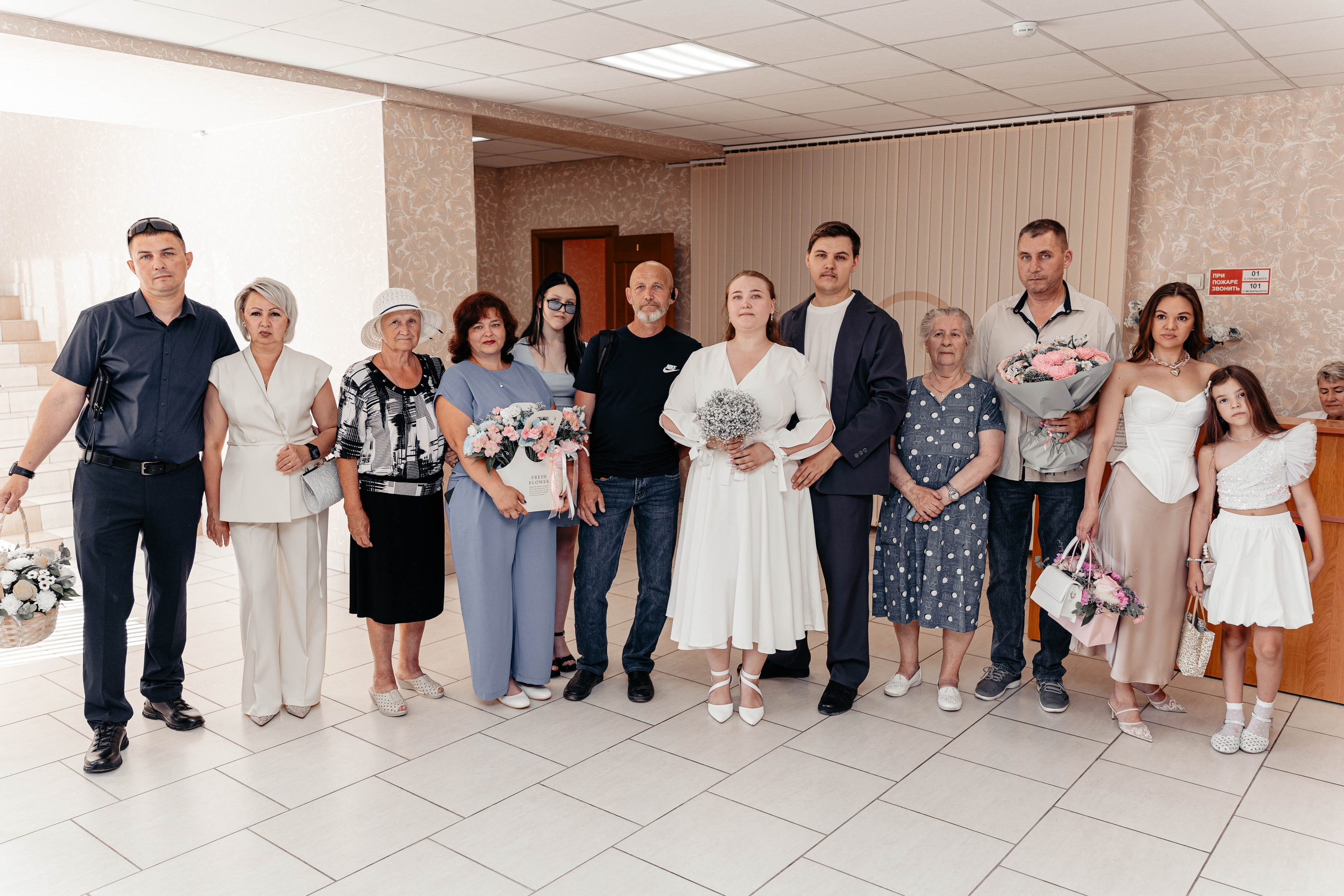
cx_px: 672
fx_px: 1045
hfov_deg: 65.5
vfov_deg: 46.4
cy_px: 448
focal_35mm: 28
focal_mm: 28
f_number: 2.8
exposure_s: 1/160
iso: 50
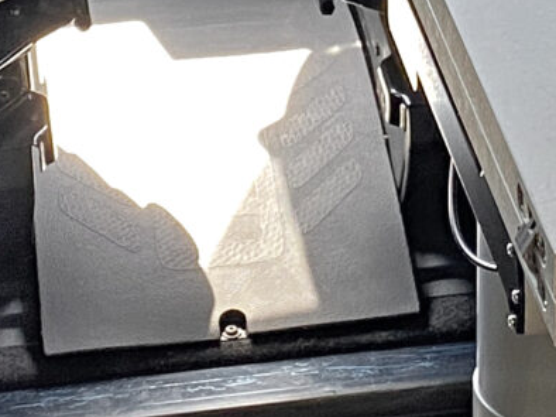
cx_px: 433
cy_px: -174
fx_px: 2713
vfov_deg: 8.6
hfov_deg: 11.7
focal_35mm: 169
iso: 125
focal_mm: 4.25
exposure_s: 1/84
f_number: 1.8
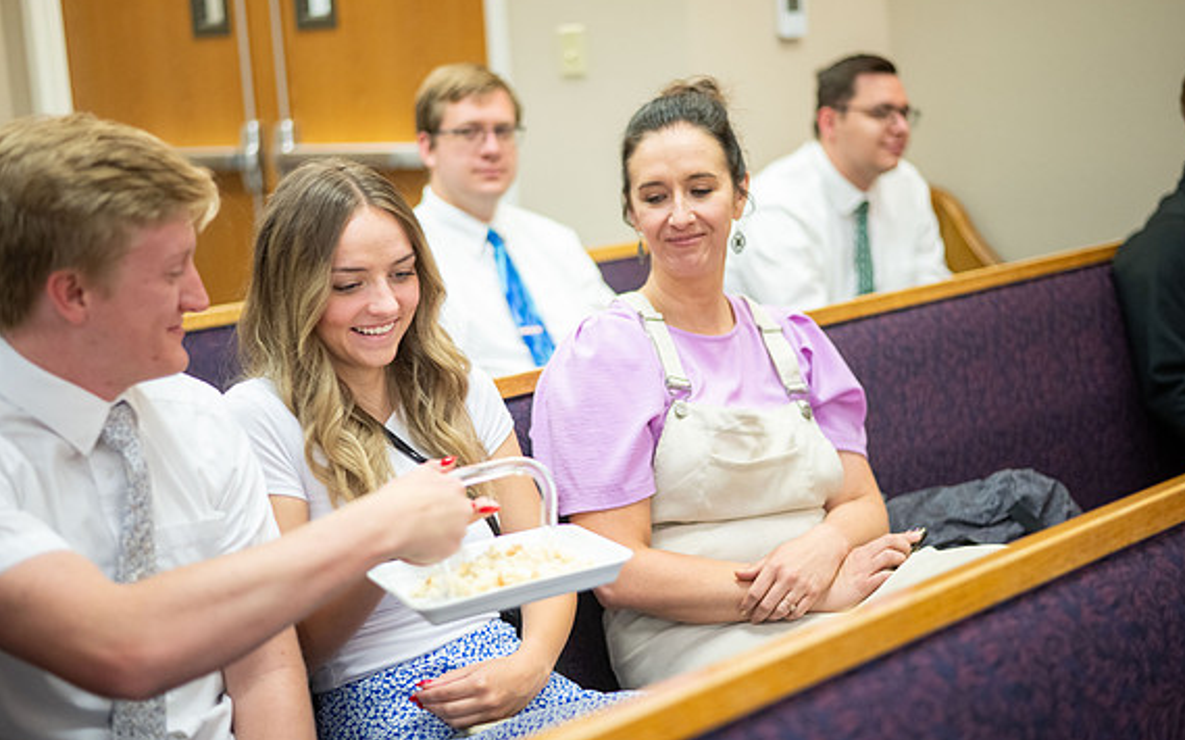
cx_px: 602
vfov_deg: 24.8
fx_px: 1679
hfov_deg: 38.9
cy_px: 374
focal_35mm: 52
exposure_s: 1/250
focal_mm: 50
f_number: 1.8
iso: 1600
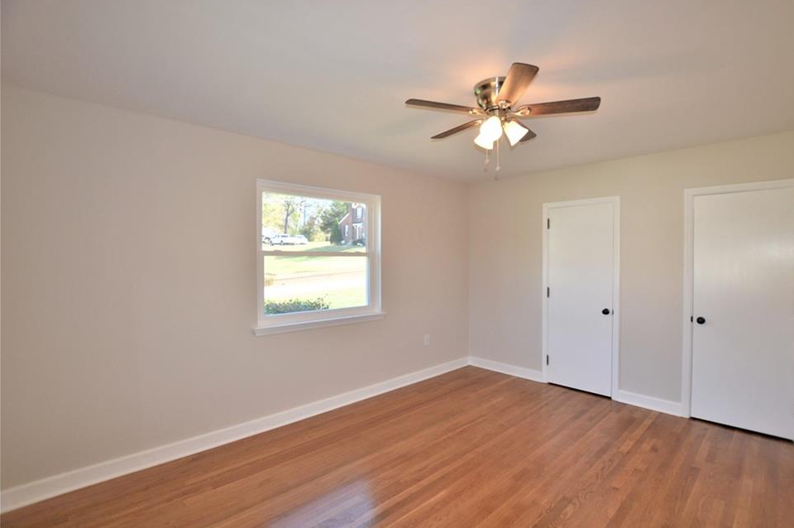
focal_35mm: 16
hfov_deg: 96.7
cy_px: 271
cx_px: 423
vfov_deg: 73.6
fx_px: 353
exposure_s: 1/125
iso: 280
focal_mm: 10
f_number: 4
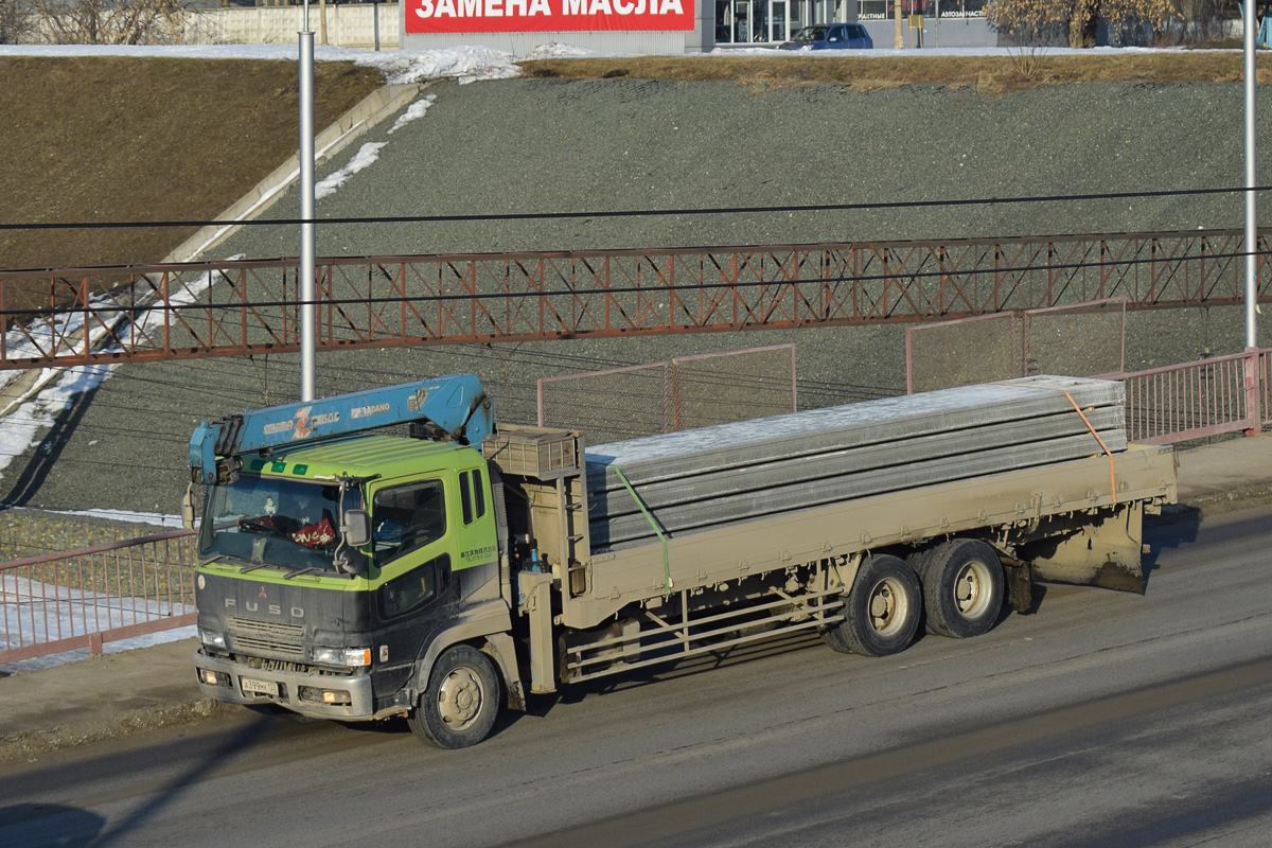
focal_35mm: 82
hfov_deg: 24.6
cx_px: 636
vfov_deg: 16.6
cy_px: 424
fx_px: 2915
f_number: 7.1
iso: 200
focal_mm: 55
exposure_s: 1/1000
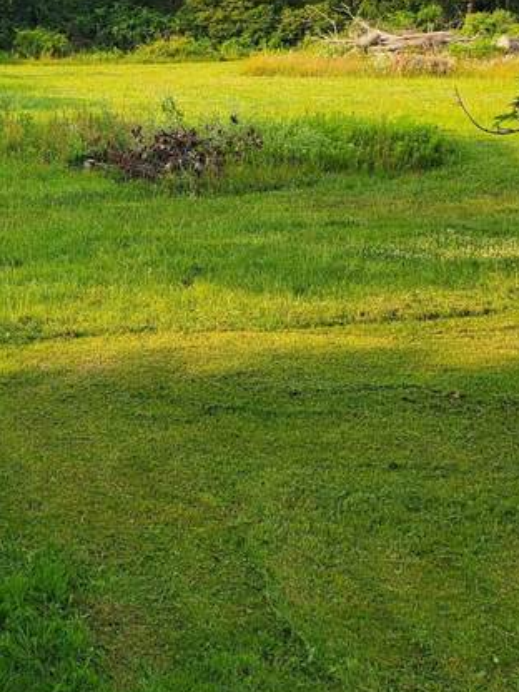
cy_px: 311
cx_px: 63
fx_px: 1199
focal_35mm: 60
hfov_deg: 23.8
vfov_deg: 32.2
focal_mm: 4.3
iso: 50
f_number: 2.4
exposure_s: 1/575
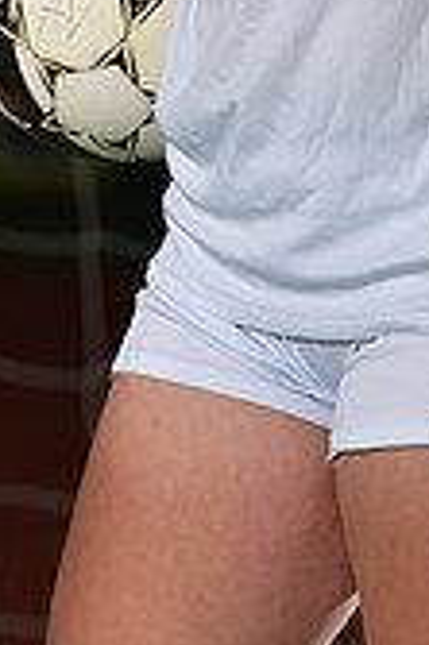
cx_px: 276
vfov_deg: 3.0
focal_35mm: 695
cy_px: -332
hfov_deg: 2.0
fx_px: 12448
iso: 1000
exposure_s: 1/200
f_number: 5
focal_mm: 200
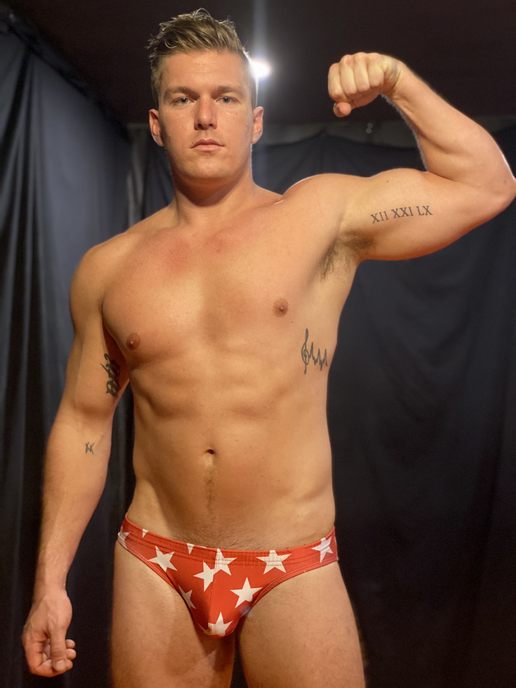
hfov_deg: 28.0
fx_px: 1034
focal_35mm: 52
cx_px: 258
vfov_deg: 36.8
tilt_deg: +6.1
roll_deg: -2.1
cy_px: 344
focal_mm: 6
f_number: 2
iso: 250
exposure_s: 1/40
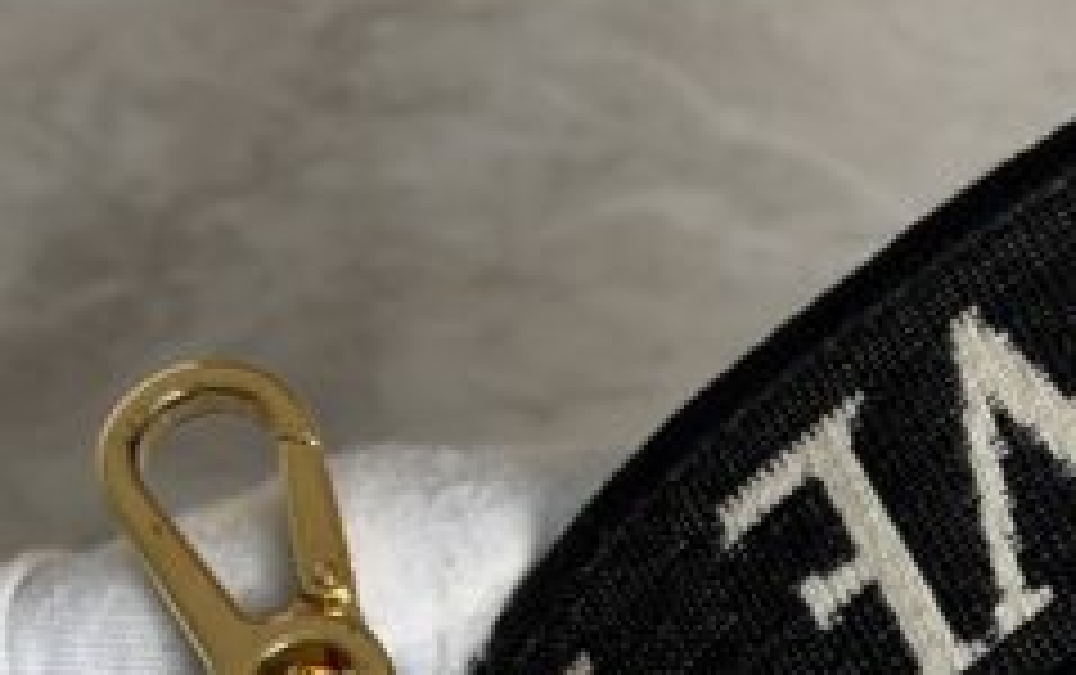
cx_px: 1279
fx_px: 4991
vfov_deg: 7.7
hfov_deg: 12.0
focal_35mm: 170
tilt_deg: -52.1
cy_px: 734
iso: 64
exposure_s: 1/60
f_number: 1.78
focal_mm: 6.76
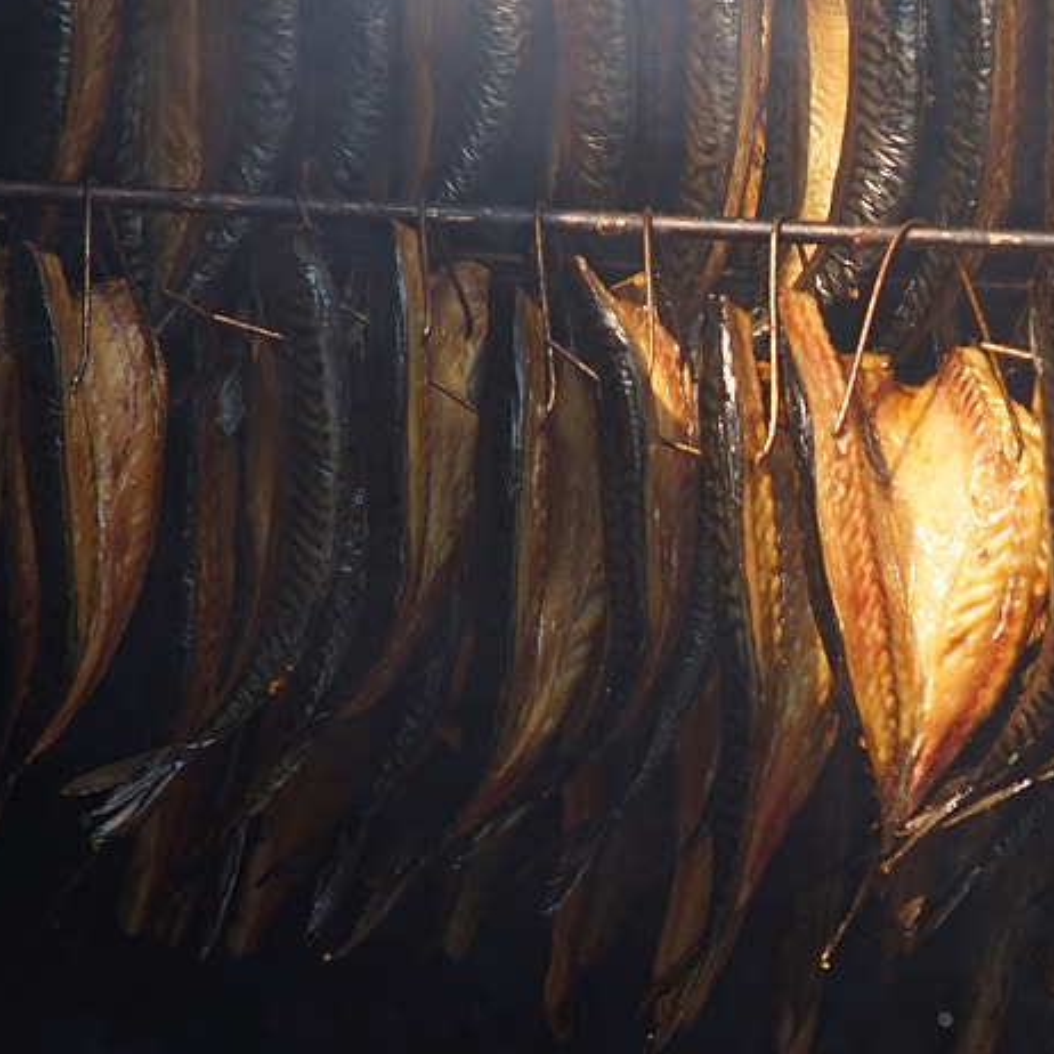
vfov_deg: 3.0
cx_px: 990
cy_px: 522
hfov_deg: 3.0
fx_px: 20290
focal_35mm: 589
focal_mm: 200
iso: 100
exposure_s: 1/350
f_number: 4.5
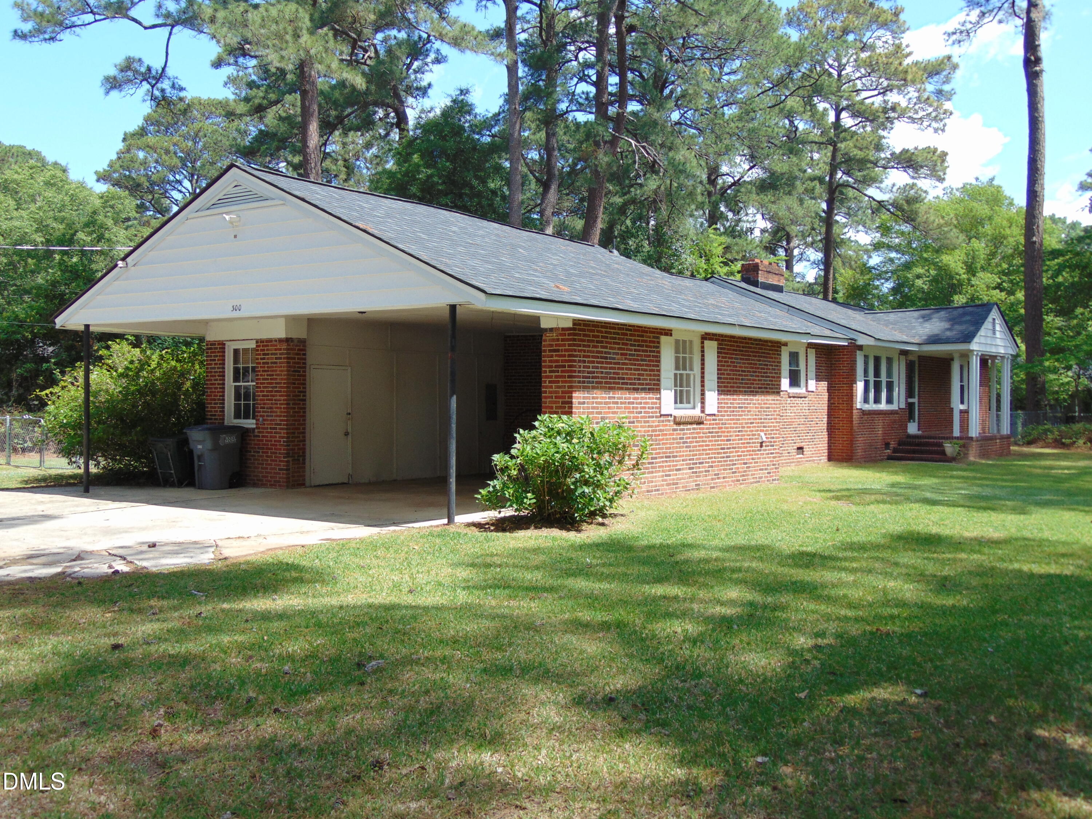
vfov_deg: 40.7
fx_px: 1104
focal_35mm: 35
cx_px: 546
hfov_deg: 52.6
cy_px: 410
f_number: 3.2
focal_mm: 6.3
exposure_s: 1/400
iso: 80
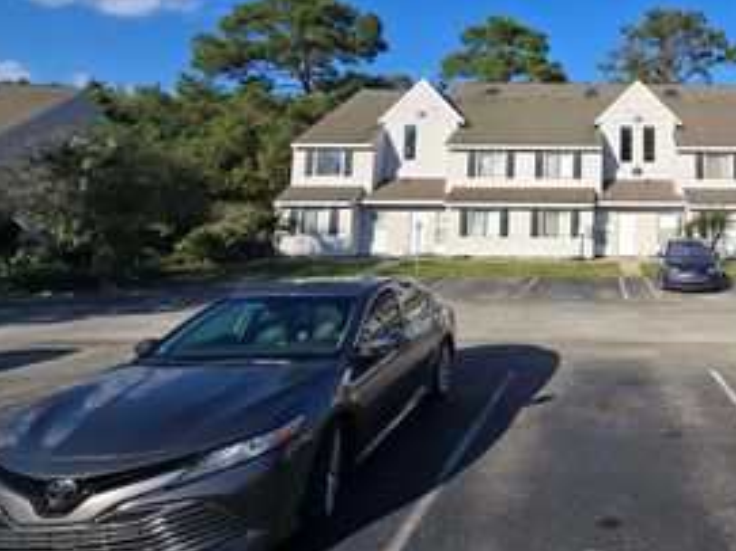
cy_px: 156
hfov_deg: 63.3
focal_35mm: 24
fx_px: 510
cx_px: 622
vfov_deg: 54.8
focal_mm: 2.2
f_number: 2.2
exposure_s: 1/2234
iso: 50
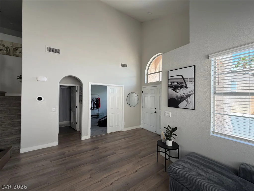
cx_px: 127
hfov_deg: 102.1
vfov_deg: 85.7
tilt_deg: +0.5
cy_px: 96
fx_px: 103
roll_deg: -0.6
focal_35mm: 14
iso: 64
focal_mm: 2.22
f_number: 2.2
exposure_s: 1/121
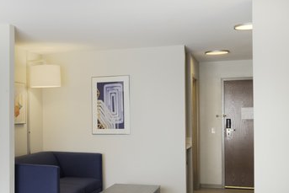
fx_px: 450
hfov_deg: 33.4
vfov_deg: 23.0
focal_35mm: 56
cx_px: 19
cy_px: 204
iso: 400
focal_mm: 24
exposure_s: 1/4
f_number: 13
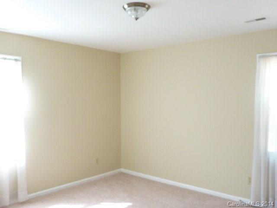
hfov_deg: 56.8
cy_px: 104
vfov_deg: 44.2
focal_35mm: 32
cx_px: 138
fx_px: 256
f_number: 3.3
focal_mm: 4.1
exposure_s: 1/30
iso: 250
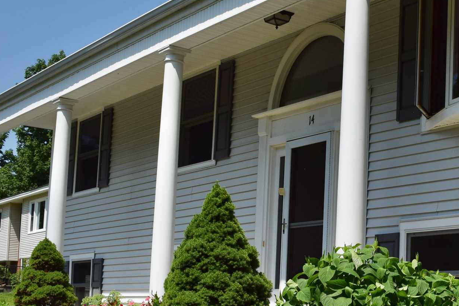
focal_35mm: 67
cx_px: 476
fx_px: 854
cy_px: 245
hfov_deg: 28.0
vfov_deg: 20.1
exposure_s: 1/2000
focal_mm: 18
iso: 200
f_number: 7.1
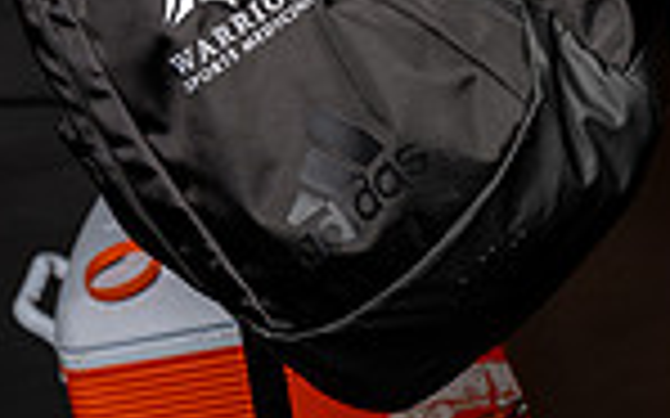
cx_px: 405
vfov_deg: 6.8
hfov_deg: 11.3
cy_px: -508
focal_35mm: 185
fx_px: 3377
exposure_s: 1/250
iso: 200
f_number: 5.6
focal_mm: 60
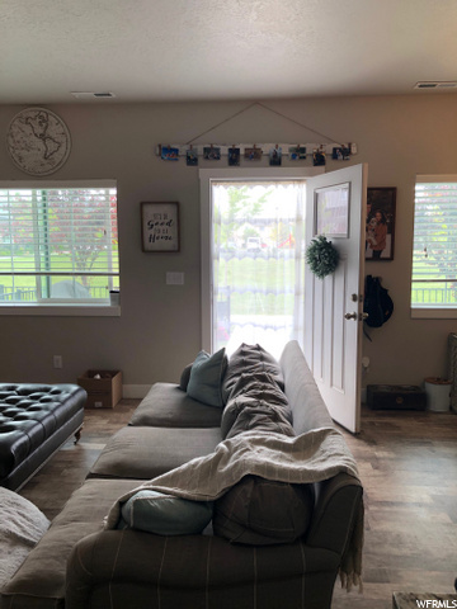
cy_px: 304
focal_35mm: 28
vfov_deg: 63.4
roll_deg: -0.2
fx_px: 493
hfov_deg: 49.7
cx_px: 228
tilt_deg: -5.6
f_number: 1.8
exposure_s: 1/120
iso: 50
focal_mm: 4
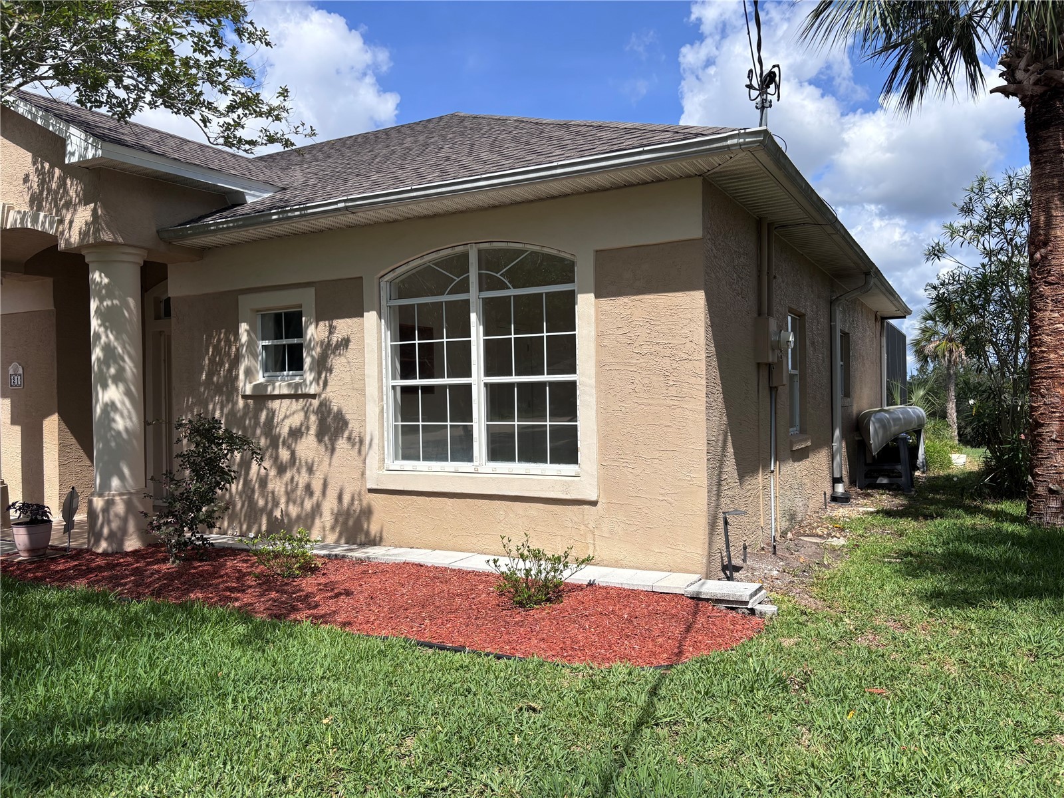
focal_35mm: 26
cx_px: 532
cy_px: 399
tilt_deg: -0.8
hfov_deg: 67.3
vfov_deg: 53.1
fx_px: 799
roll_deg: +1.2
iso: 50
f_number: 1.6
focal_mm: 5.96
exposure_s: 1/4630
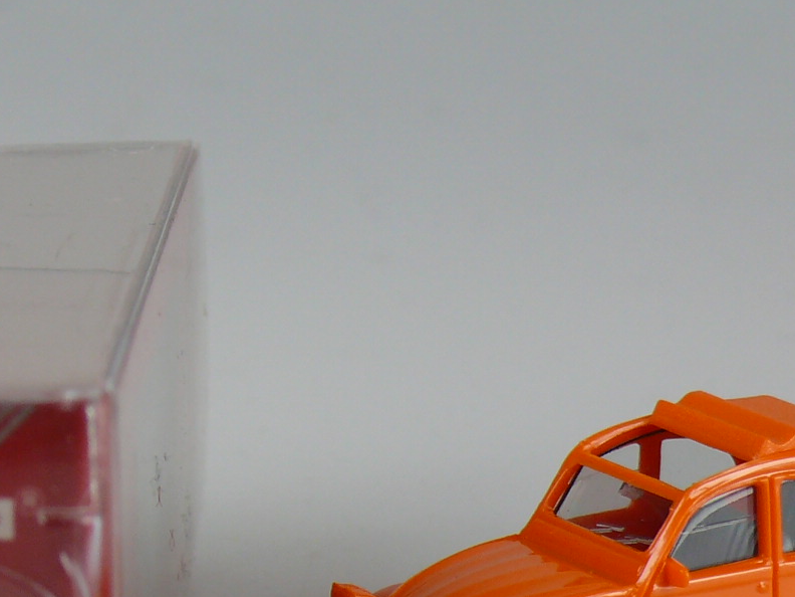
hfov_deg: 10.3
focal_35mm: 192
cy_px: 553
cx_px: 387
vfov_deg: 7.7
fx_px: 4410
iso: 100
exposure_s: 1/125
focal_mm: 12.9
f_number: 3.6
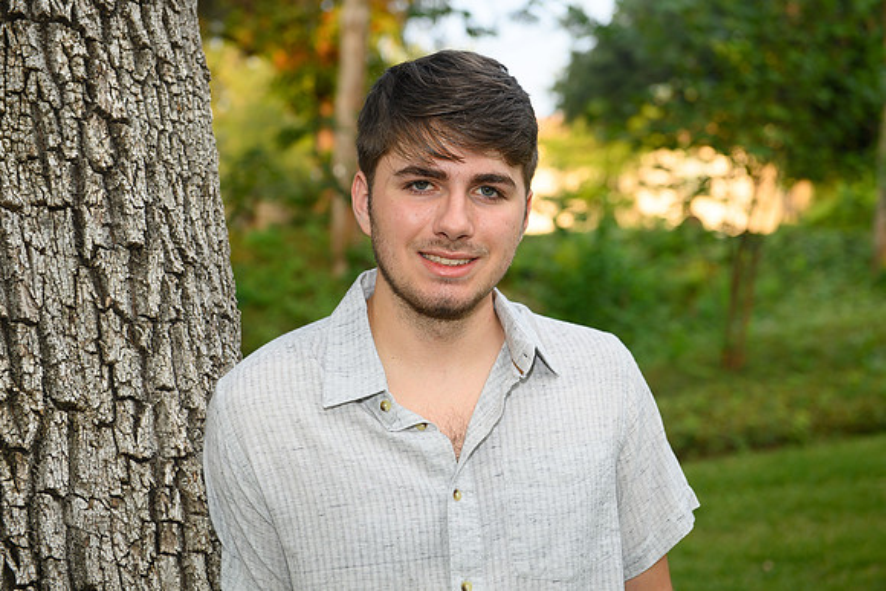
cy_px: 296
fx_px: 1625
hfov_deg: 30.5
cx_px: 443
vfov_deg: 20.6
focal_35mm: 66
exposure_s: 1/100
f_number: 5
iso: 200
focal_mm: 66
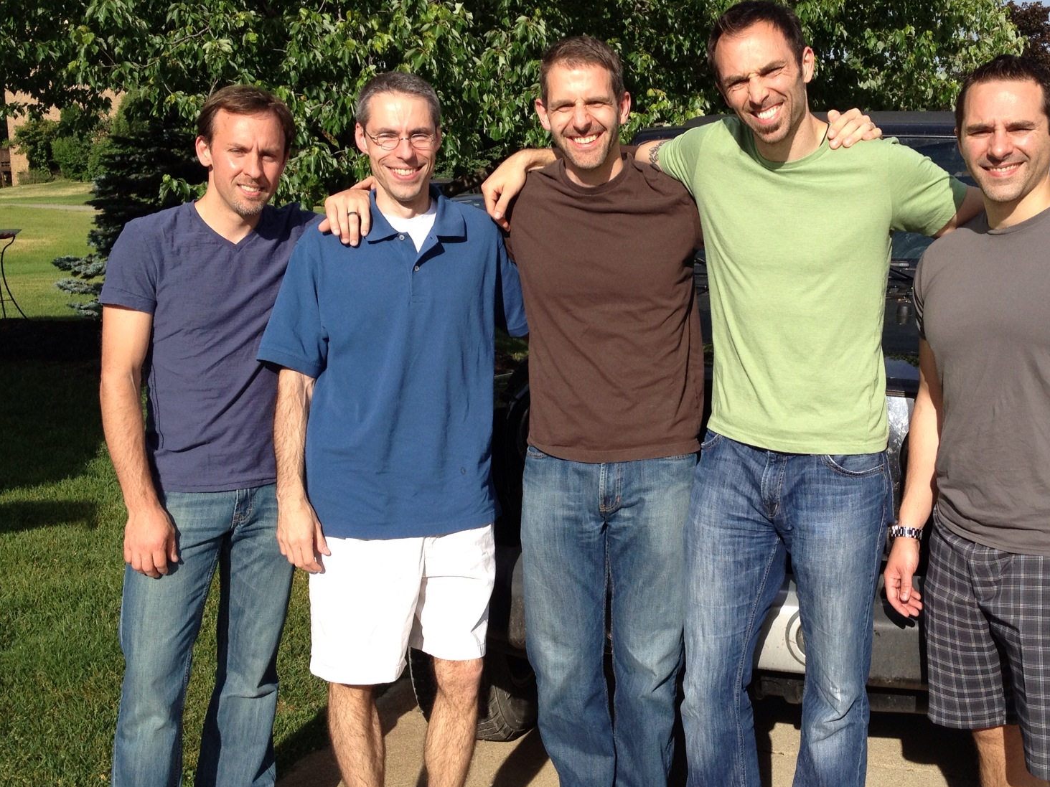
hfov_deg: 38.7
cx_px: 642
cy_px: 390
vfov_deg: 29.7
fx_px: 1486
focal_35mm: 49
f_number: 2.4
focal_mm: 4.28
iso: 64
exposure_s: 1/1534
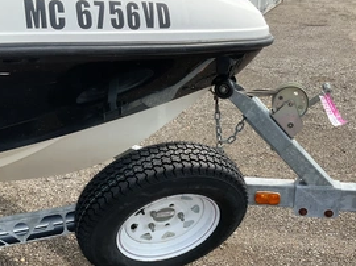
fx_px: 442
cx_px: 193
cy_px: 180
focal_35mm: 43
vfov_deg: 33.2
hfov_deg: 43.8
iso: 25
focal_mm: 3
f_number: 1.8
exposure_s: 1/642
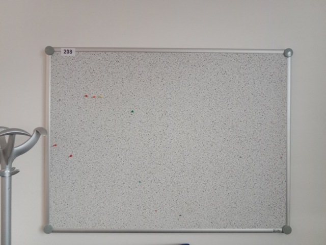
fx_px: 254
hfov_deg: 65.3
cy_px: 122
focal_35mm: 27
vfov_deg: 51.4
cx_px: 163
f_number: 2.2
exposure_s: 1/25
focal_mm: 3.65
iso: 497
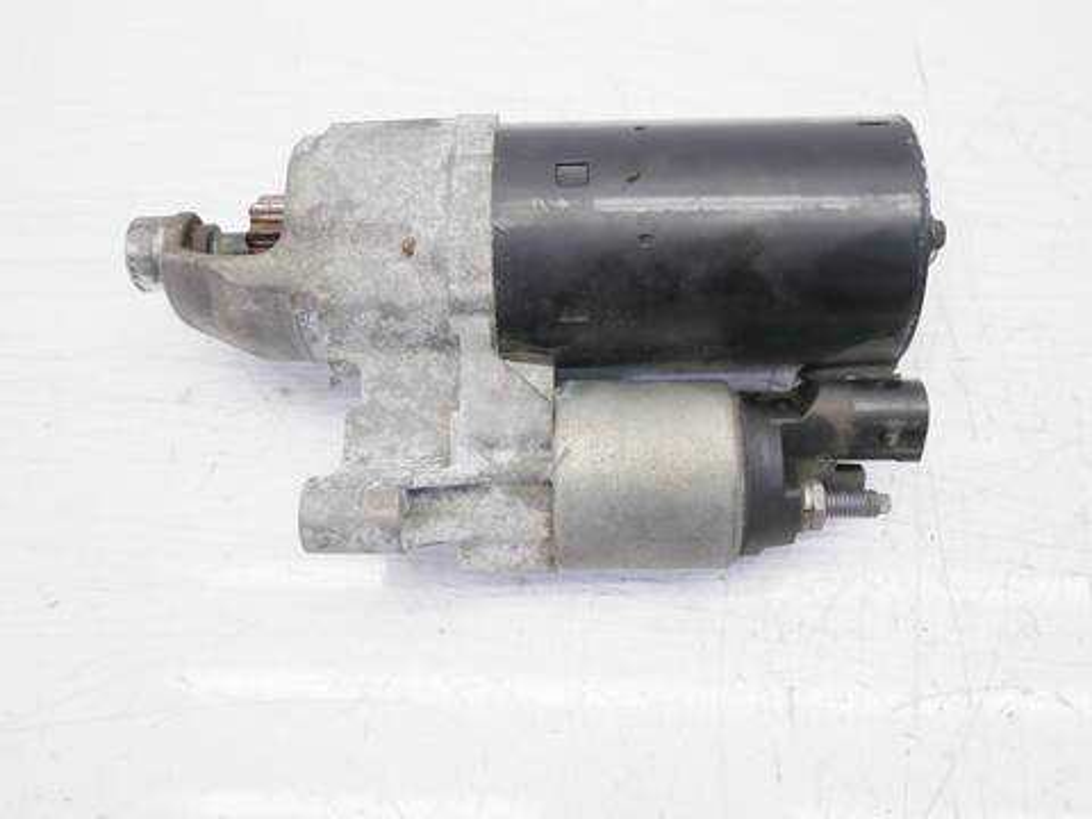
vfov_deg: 44.2
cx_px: 546
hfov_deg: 56.8
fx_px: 1009
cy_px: 410
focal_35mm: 32
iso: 200
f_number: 4
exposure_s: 1/80
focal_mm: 16
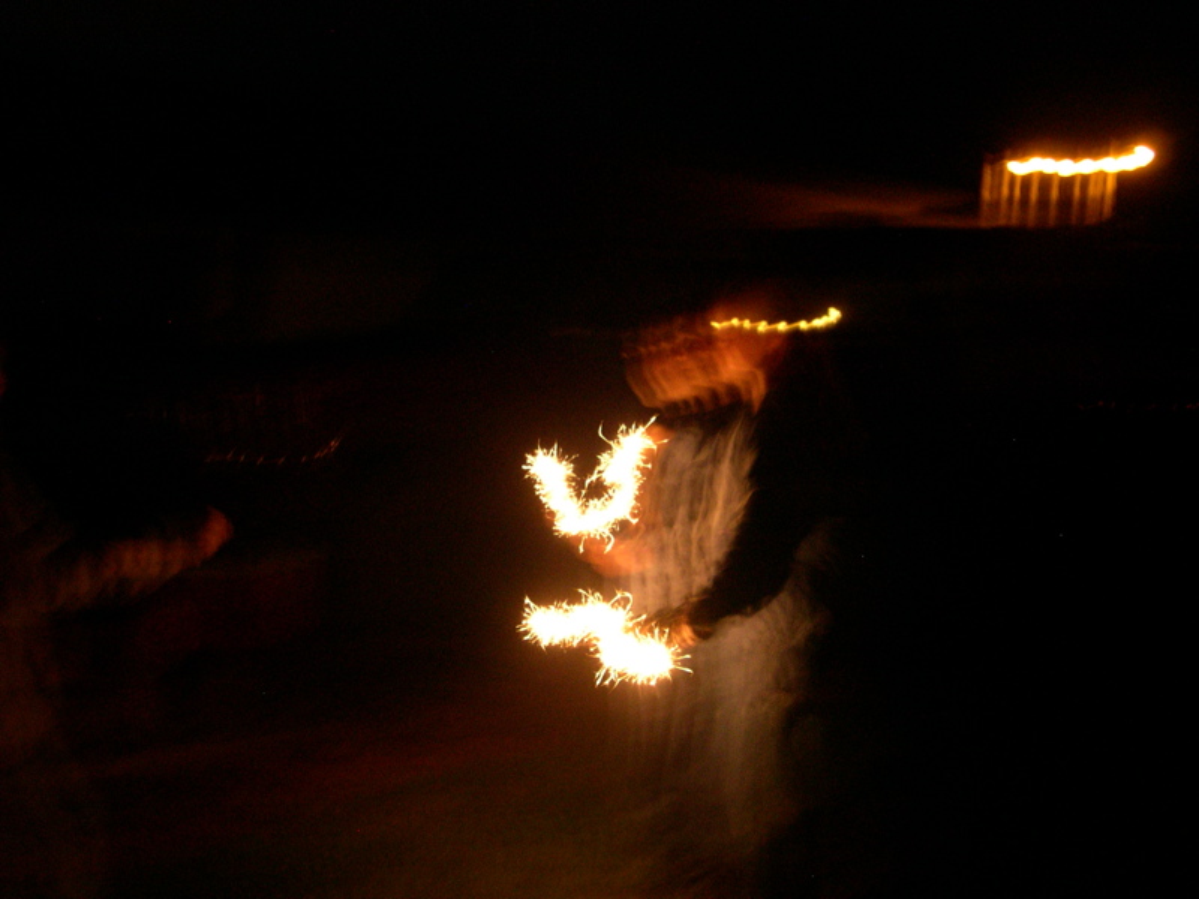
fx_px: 1316
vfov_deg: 37.7
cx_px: 600
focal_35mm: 38
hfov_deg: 49.0
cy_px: 450
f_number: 2.8
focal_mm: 8
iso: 400
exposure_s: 1
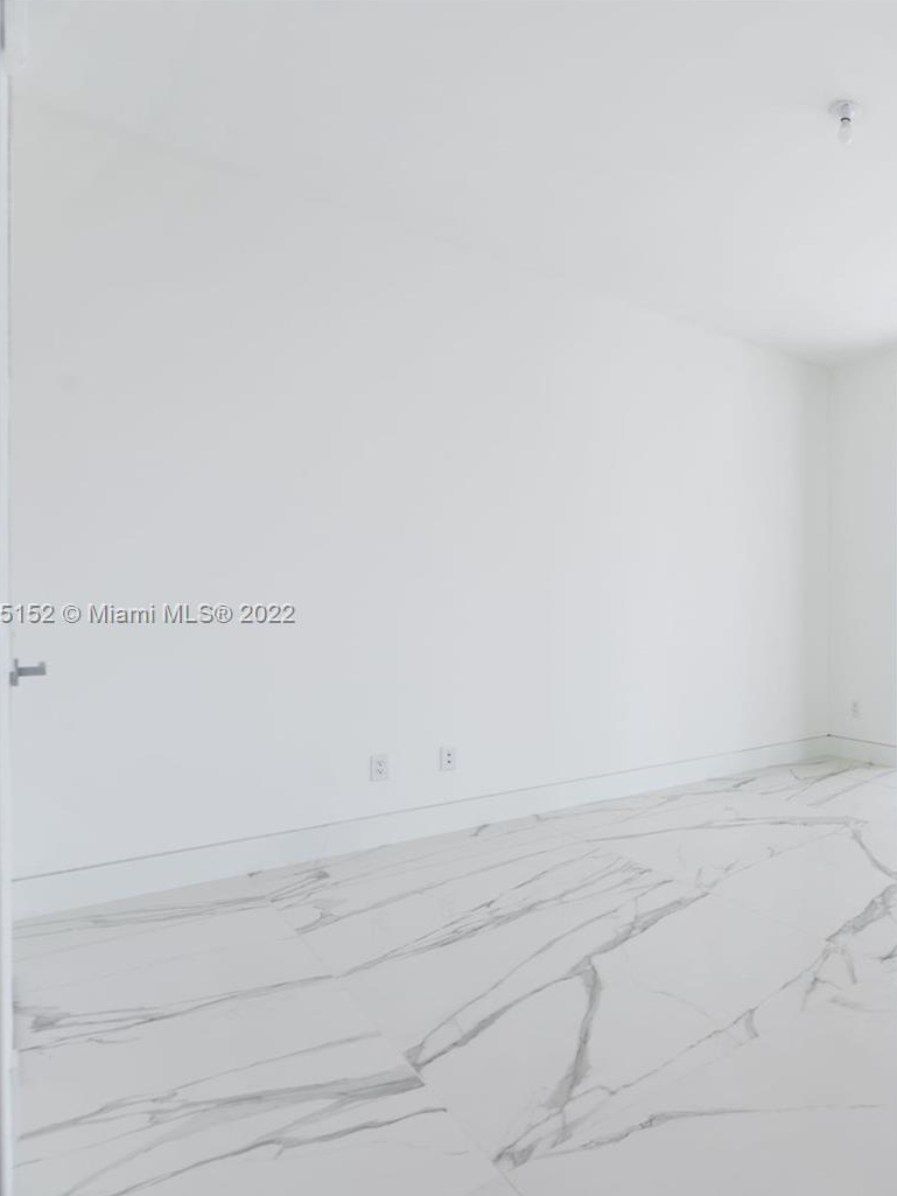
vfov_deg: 79.0
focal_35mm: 21
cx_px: 854
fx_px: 725
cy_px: 615
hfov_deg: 53.1
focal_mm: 14
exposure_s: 1/13
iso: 125
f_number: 7.1
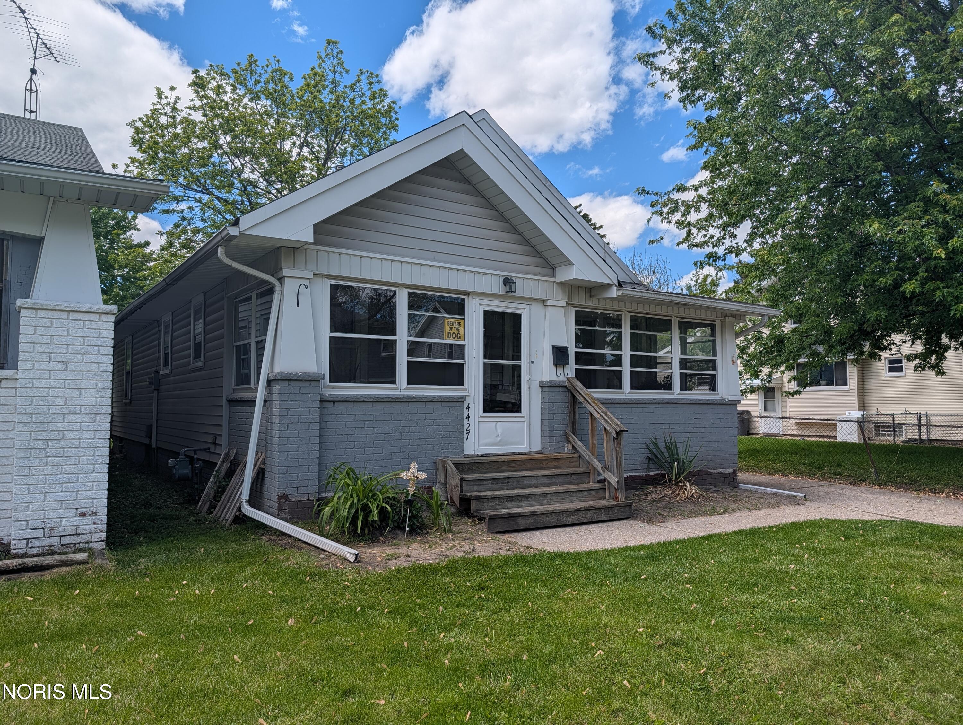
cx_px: 482
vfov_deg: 56.9
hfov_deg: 71.5
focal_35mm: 24
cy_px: 362
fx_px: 669
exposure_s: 1/1435
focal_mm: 6.9
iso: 21
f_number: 1.68
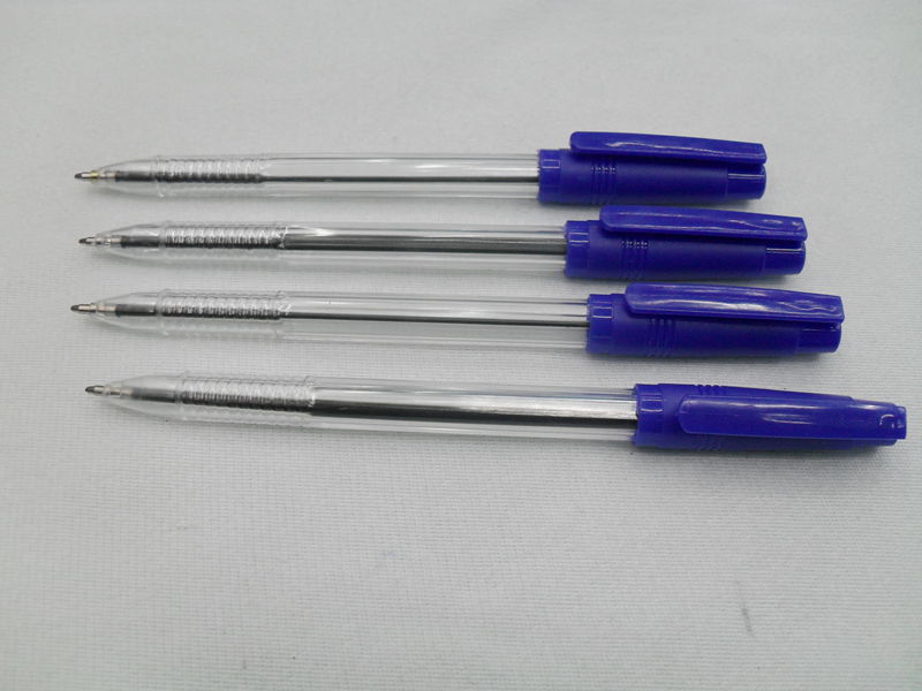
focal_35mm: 35
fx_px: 932
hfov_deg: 52.6
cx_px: 461
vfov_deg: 40.7
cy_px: 346
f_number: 2.8
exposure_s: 1/45
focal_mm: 6.2
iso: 100
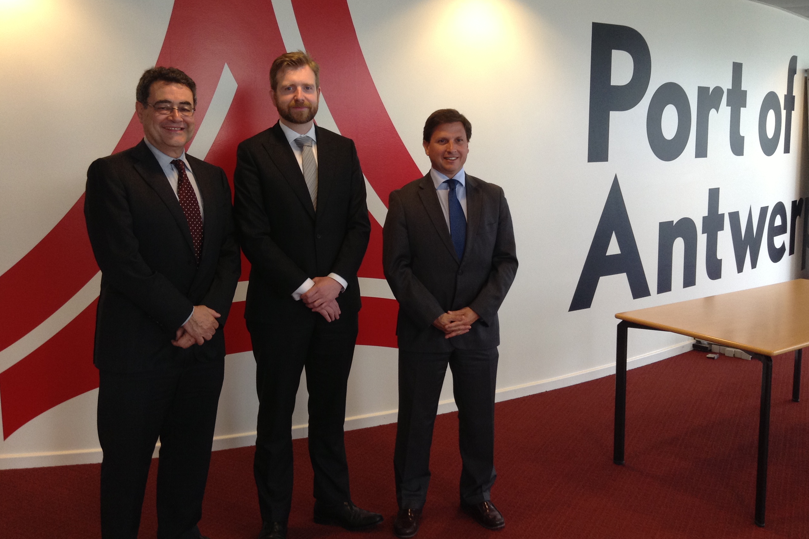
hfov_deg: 54.4
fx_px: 786
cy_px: 236
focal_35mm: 35
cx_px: 410
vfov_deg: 37.8
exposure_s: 1/25
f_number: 2.4
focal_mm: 3.3
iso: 50
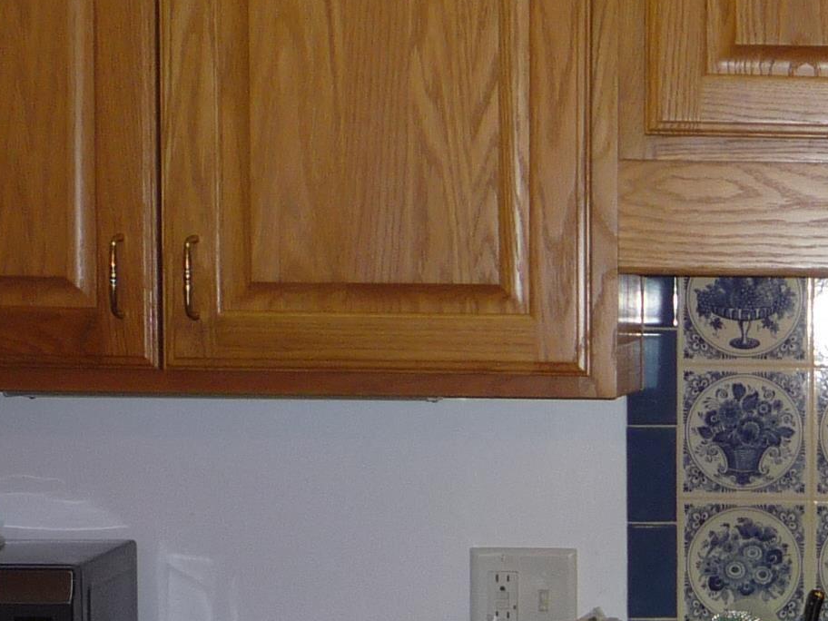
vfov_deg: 14.5
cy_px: 570
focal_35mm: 101
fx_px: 2416
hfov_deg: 18.4
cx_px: 1010
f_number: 3.3
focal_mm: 5.2
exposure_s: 1/30
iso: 100
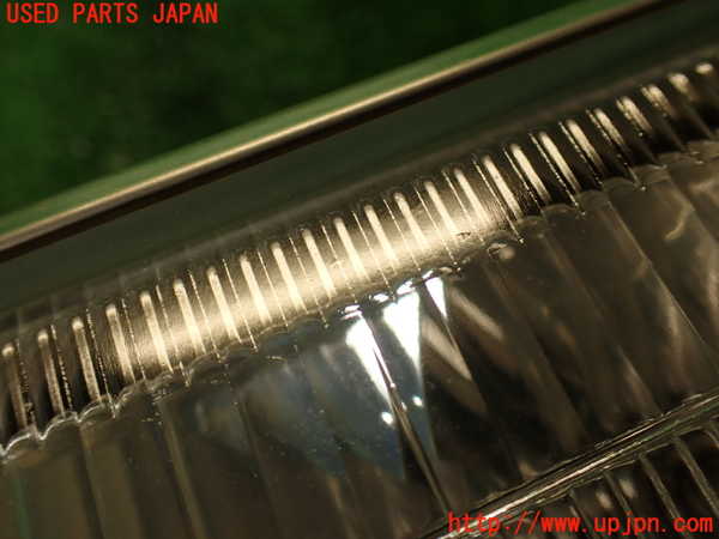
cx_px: 360
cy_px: 270
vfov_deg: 44.2
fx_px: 665
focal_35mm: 32
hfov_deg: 56.8
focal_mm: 5.79
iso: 100
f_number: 2.4
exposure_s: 1/80
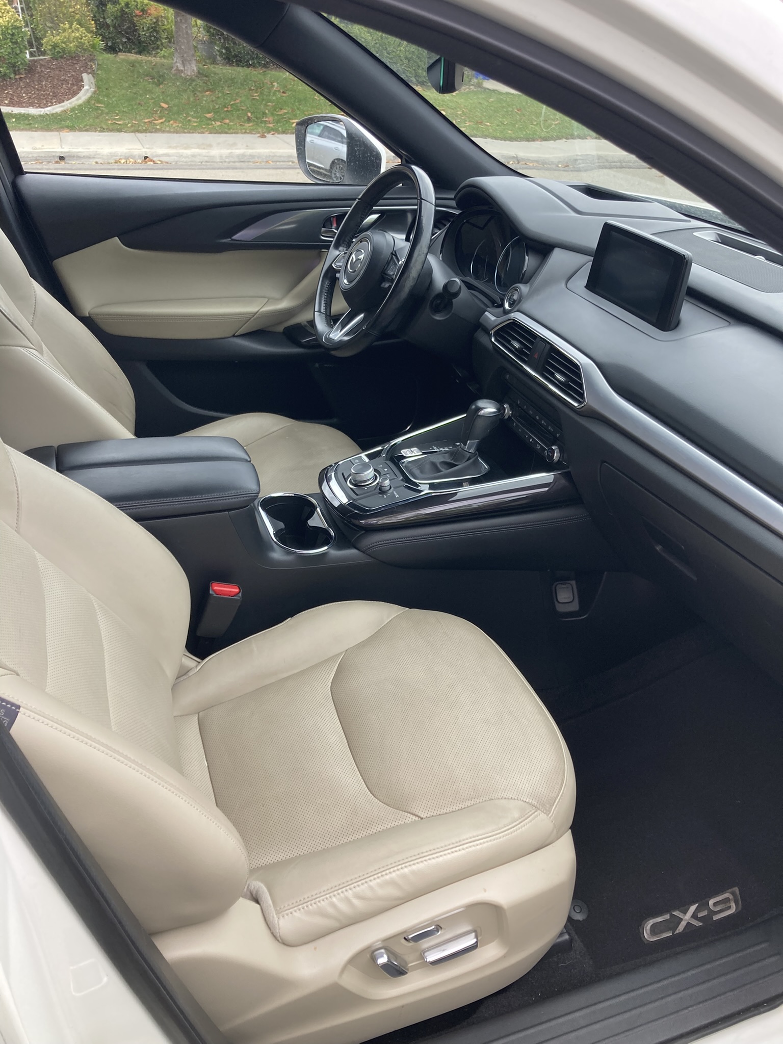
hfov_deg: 49.7
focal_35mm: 28
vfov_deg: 63.4
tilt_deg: -28.2
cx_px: 392
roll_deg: -3.2
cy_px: 522
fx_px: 844
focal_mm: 3.99
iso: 40
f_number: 1.8
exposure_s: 1/121
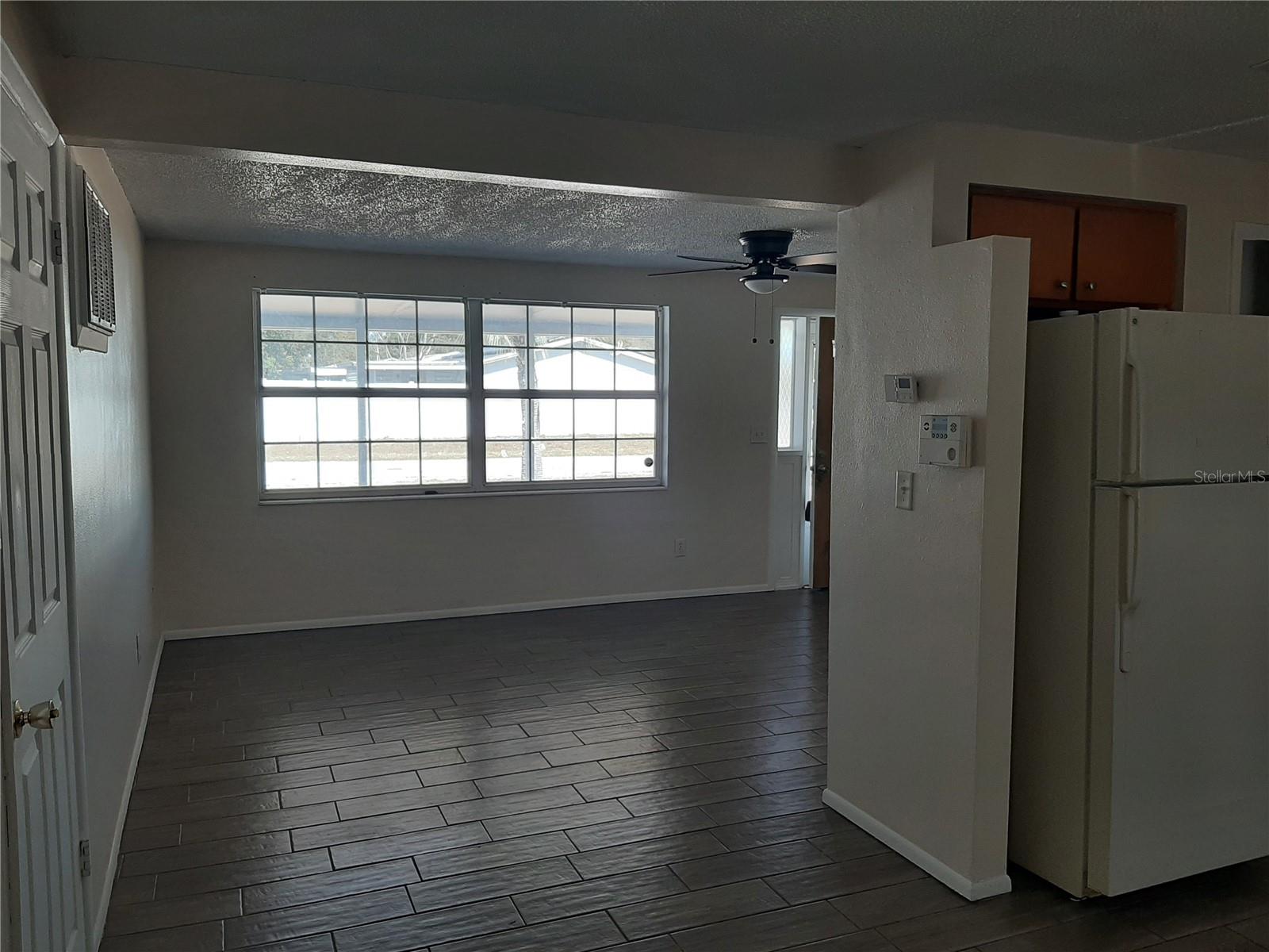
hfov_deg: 67.3
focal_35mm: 26
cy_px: 476
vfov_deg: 53.1
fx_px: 953
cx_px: 634
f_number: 1.7
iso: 40
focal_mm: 3.93
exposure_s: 1/227
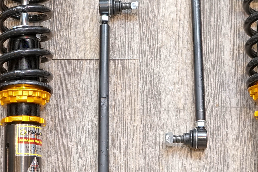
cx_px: 151
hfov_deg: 18.3
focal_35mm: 112
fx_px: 803
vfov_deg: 12.2
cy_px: 88
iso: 1600
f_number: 5
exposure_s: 1/100
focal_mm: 38
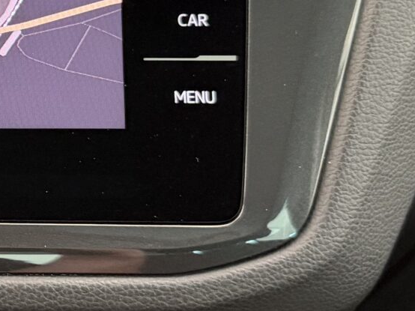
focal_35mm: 111
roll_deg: +0.5
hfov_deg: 16.2
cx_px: -208
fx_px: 1330
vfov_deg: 13.2
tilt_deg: -24.9
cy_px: 36
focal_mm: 6.76
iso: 500
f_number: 1.78
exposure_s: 1/50
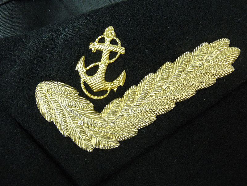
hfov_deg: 36.8
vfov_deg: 28.0
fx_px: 371
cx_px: 124
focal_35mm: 52
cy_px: 93
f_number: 3.2
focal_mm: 9.2
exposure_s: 1/60
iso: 800
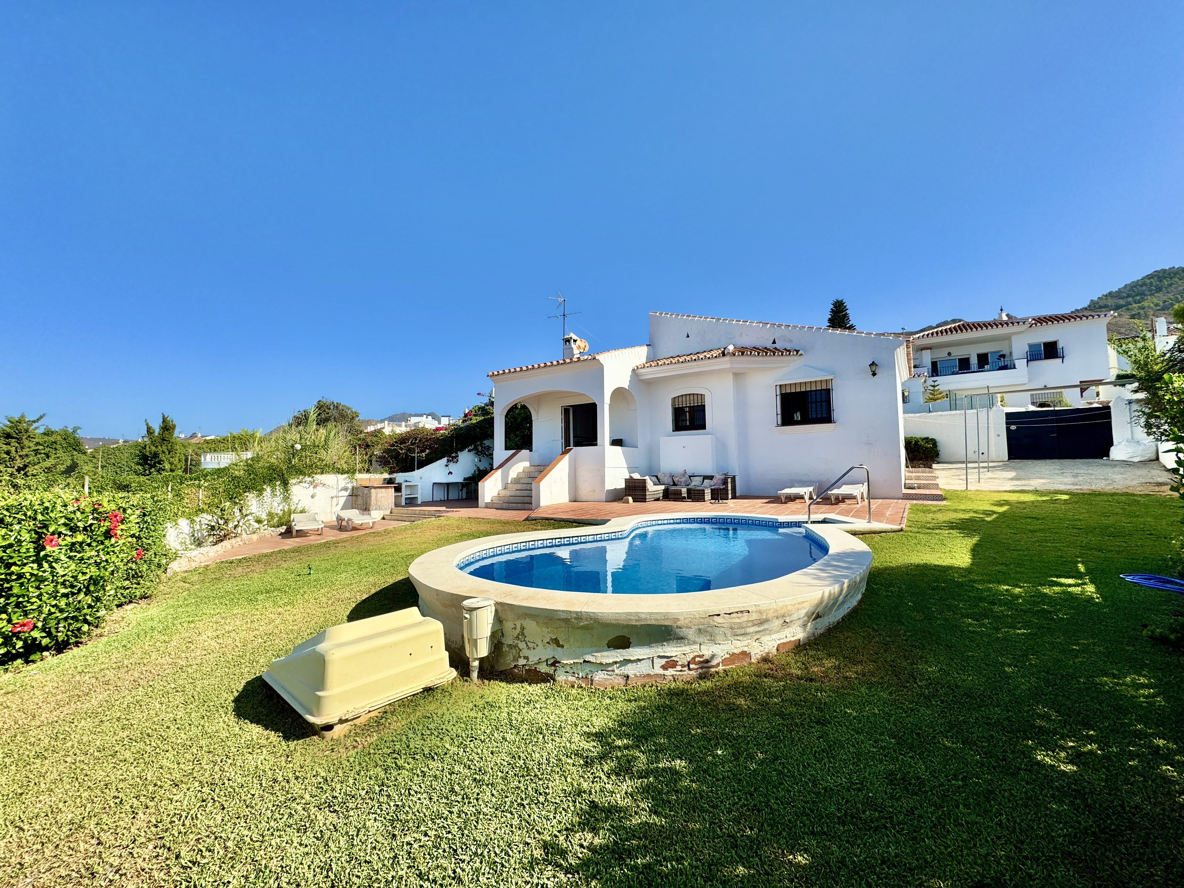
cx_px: 592
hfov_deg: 102.1
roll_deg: +0.7
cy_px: 444
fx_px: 479
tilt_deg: +3.5
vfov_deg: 85.7
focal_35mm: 14
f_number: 2.2
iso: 50
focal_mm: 2.22
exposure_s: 1/2985
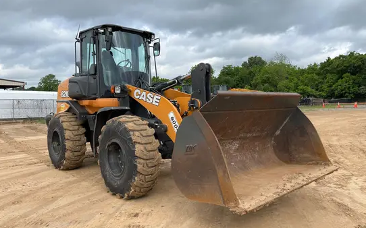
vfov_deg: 44.5
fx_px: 279
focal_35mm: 28
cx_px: 184
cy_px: 111
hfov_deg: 66.5
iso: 50
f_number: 1.6
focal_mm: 5.1
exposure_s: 1/1832
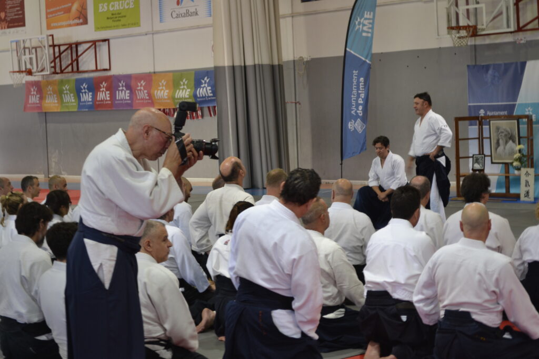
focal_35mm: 82
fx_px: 1235
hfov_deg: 24.6
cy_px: 180
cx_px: 270
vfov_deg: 16.6
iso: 400
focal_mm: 55
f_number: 5.6
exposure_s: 1/25
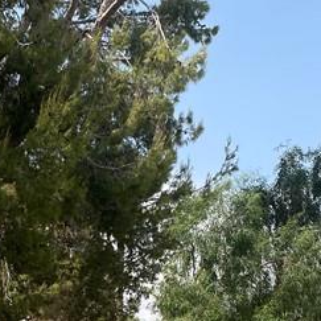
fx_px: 1018
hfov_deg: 17.7
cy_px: 400
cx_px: 49
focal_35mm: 97
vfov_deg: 17.0
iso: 32
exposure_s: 1/2959
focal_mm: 4.2
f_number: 1.6
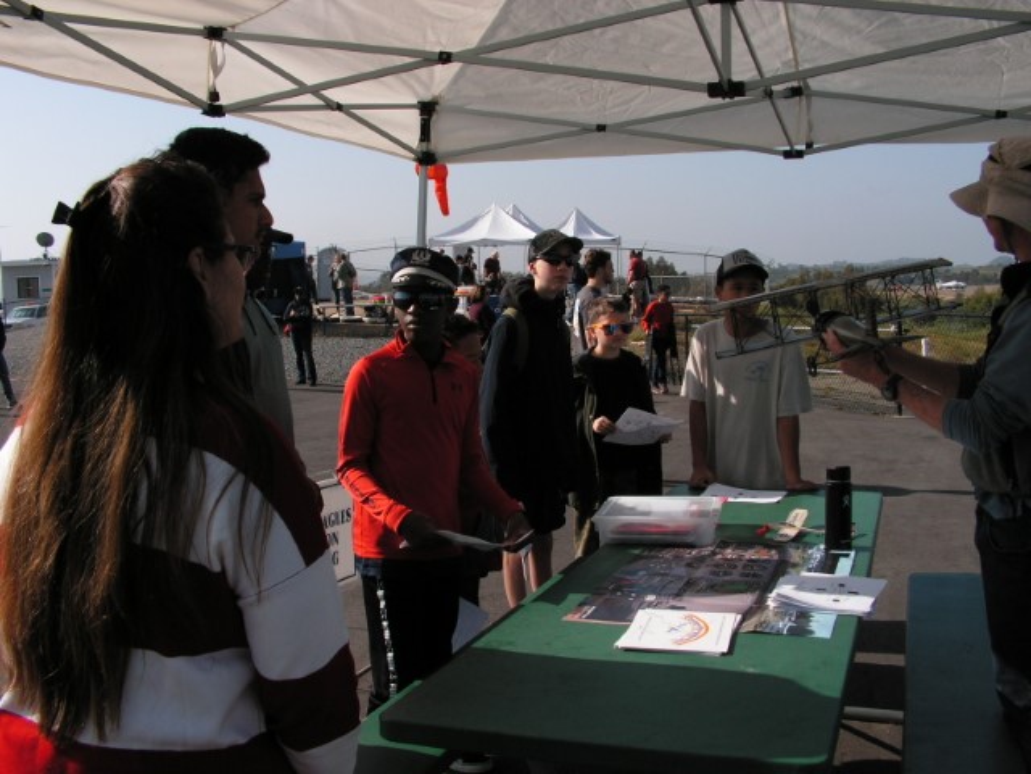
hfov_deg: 51.4
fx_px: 1072
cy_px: 387
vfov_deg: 39.7
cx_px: 516
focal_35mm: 36
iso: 50
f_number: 4.8
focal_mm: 6
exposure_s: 1/500
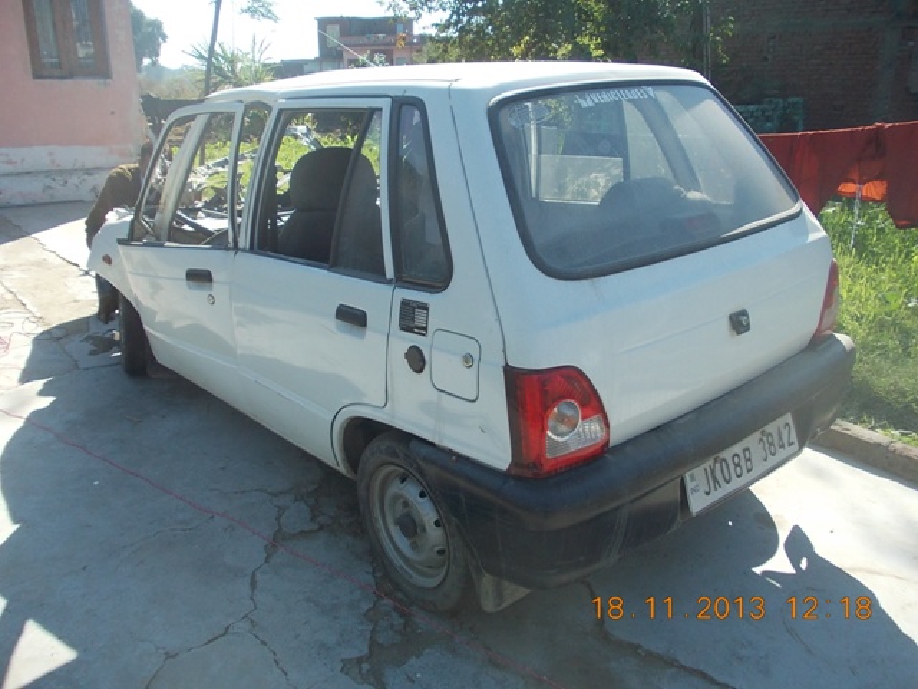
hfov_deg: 63.4
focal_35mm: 28
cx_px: 459
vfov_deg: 49.7
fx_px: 743
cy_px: 344
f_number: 5.4
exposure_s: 1/160
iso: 80
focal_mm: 4
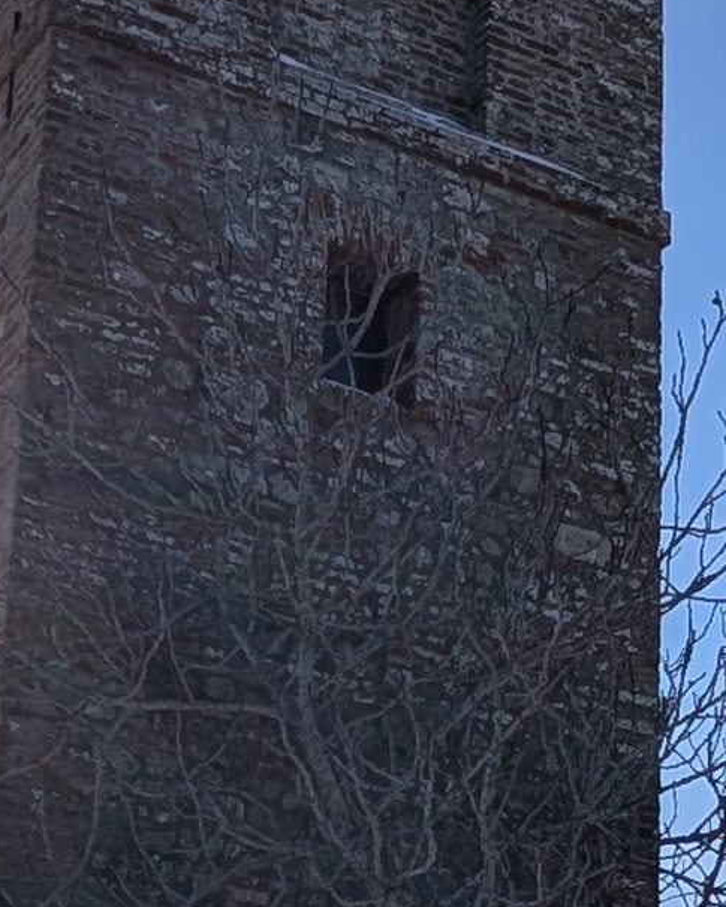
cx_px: 391
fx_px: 2121
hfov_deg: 19.4
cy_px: 864
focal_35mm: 79
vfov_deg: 23.3
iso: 54
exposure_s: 1/9804
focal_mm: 2.02
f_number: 1.7
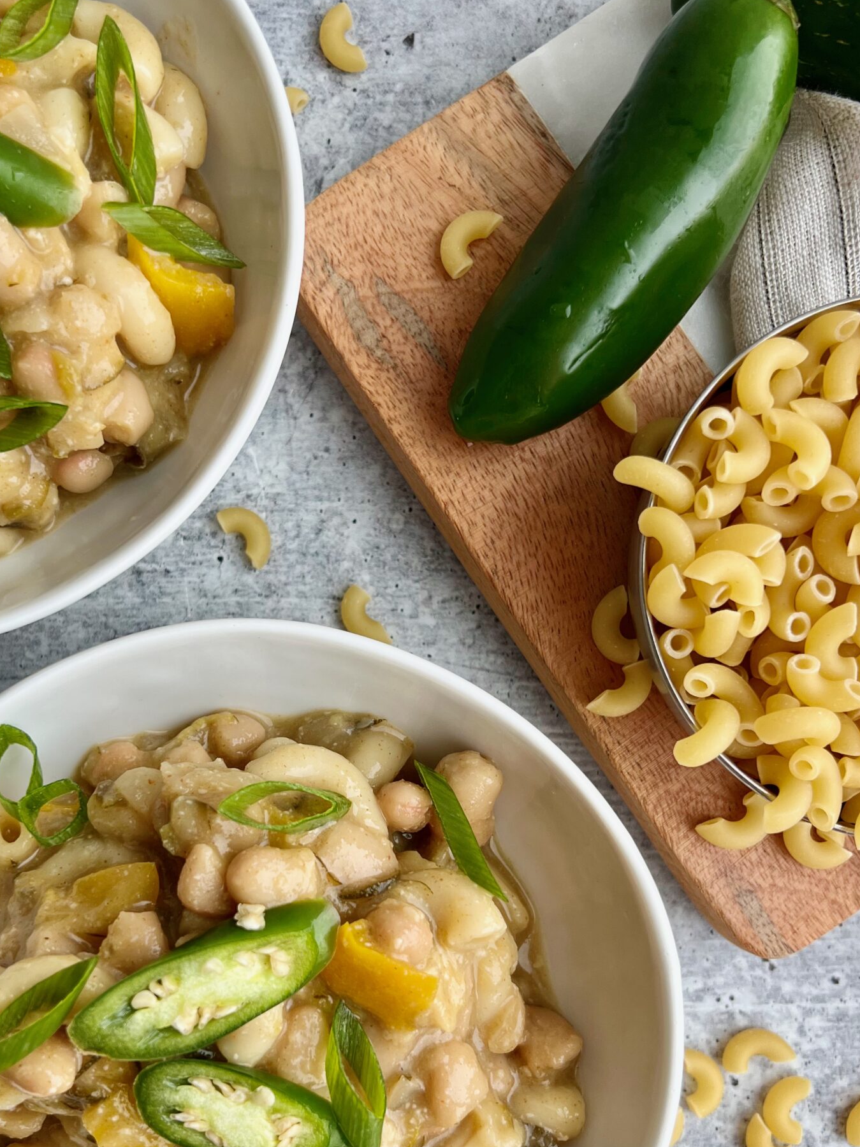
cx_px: 352
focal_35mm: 37
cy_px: 679
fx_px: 1226
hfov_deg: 38.5
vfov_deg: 49.9
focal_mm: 5.7
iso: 50
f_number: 1.5
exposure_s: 1/452
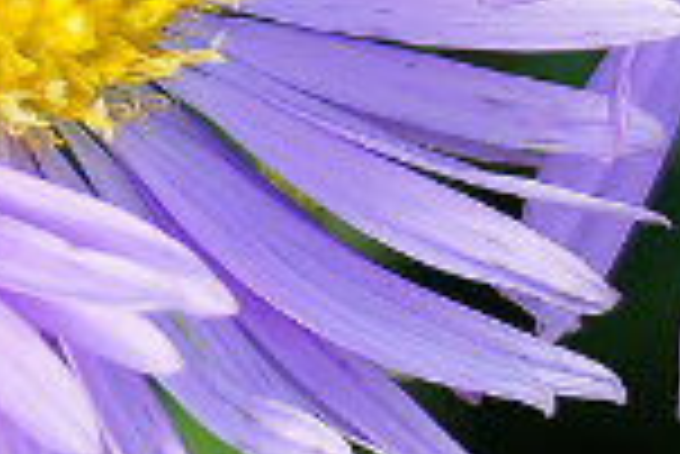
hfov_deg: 3.1
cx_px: 1446
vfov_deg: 2.1
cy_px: -939
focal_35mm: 654
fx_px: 12364
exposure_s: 1/100
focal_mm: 55
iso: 100
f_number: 5.6
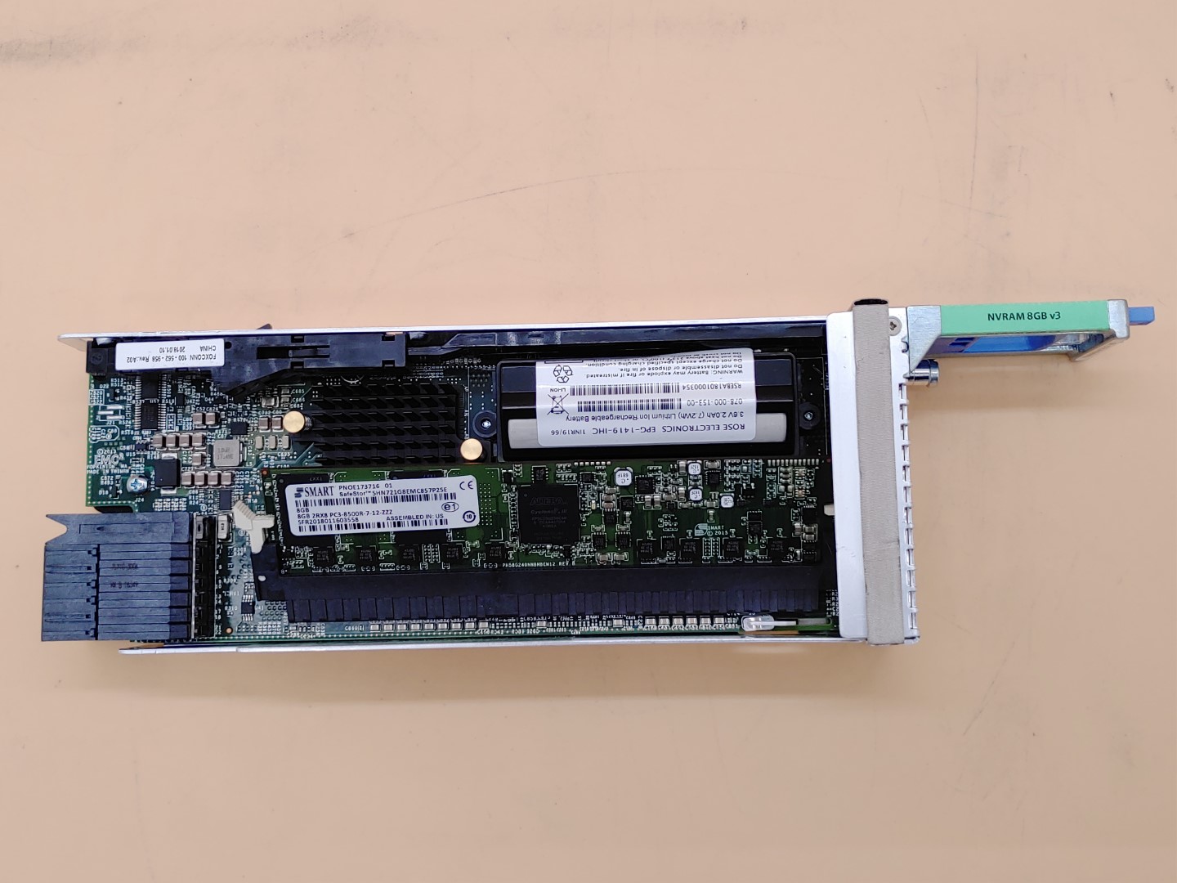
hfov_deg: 51.4
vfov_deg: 39.7
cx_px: 588
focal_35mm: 36
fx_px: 1224
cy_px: 442
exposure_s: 1/79
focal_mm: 4.36
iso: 50
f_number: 1.8
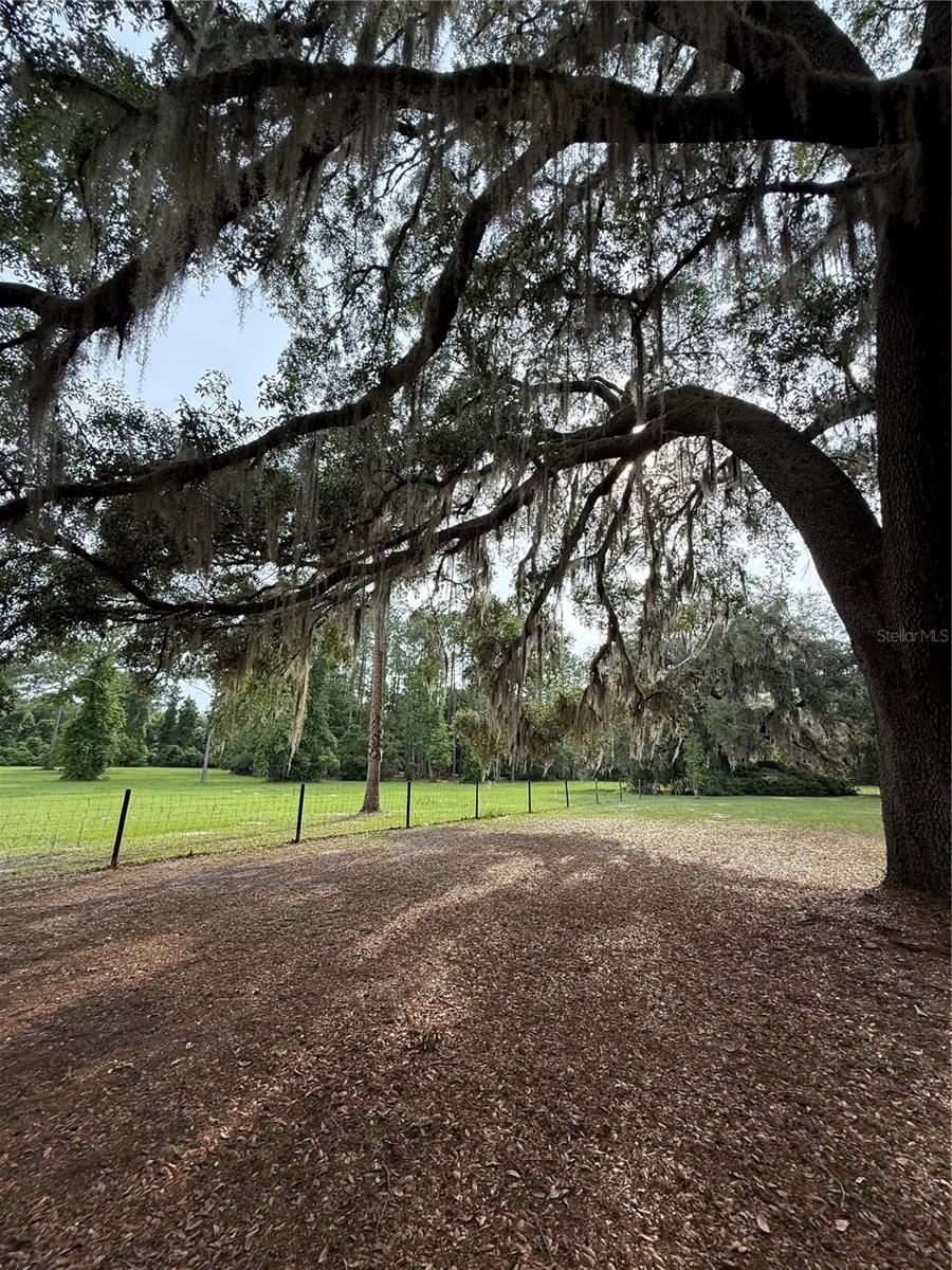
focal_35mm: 14
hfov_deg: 85.7
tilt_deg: +15.0
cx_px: 476
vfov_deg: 102.1
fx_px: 513
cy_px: 635
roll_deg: -2.8
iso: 64
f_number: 2.2
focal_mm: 2.22
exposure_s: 1/574
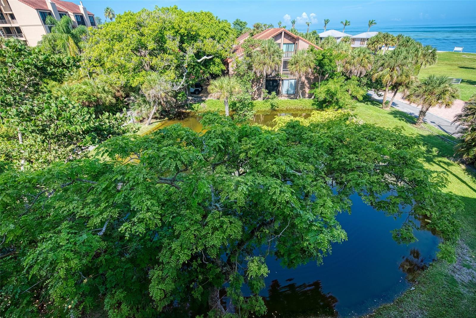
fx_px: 225
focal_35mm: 17
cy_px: 159
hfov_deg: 93.3
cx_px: 238
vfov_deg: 70.5
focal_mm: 17
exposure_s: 1/800
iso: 400
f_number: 7.1
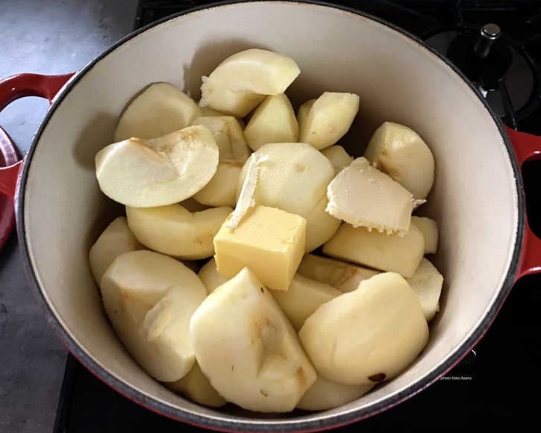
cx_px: 268
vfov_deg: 51.5
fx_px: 448
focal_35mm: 28
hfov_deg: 62.2
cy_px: 210
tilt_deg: -61.4
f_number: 1.8
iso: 640
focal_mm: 4.25
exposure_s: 1/8
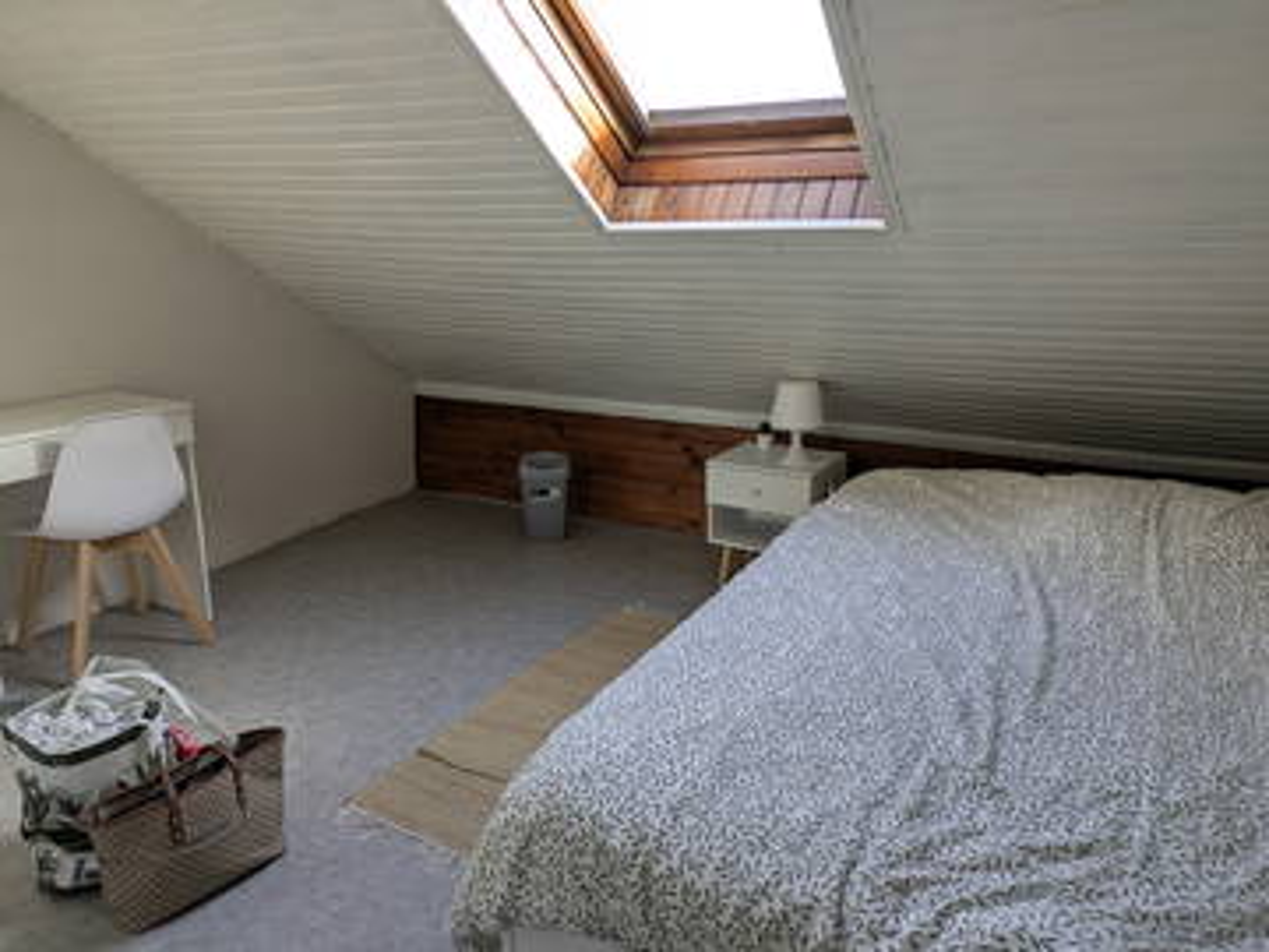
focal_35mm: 25
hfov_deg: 69.4
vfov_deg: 54.9
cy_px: 476
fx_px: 916
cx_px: 634
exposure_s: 1/50
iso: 39
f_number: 1.89
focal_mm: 5.43
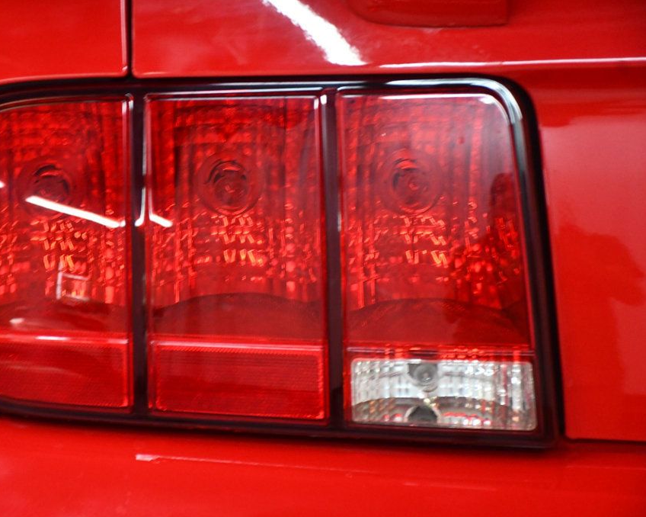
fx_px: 2275
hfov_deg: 16.2
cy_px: 259
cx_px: 258
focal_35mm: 119
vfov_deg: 13.0
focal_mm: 70
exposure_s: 1/60
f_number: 5
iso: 3200
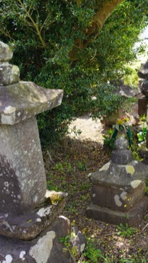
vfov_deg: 45.5
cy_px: 130
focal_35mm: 45
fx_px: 314
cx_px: 133
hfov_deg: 25.7
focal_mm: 28
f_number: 4
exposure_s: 1/160
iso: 100
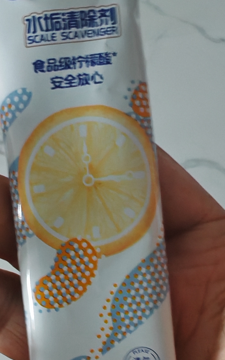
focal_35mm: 49
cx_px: 52
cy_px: 206
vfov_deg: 41.0
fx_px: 481
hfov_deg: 26.0
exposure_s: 1/17
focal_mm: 1.96
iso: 320
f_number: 2.2
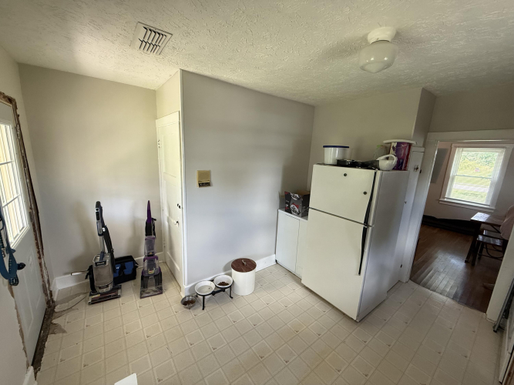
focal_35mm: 14
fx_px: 208
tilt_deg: -11.2
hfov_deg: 102.1
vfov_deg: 85.7
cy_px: 192
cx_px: 257
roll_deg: -2.6
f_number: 2.2
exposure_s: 1/99
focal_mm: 2.22
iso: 200
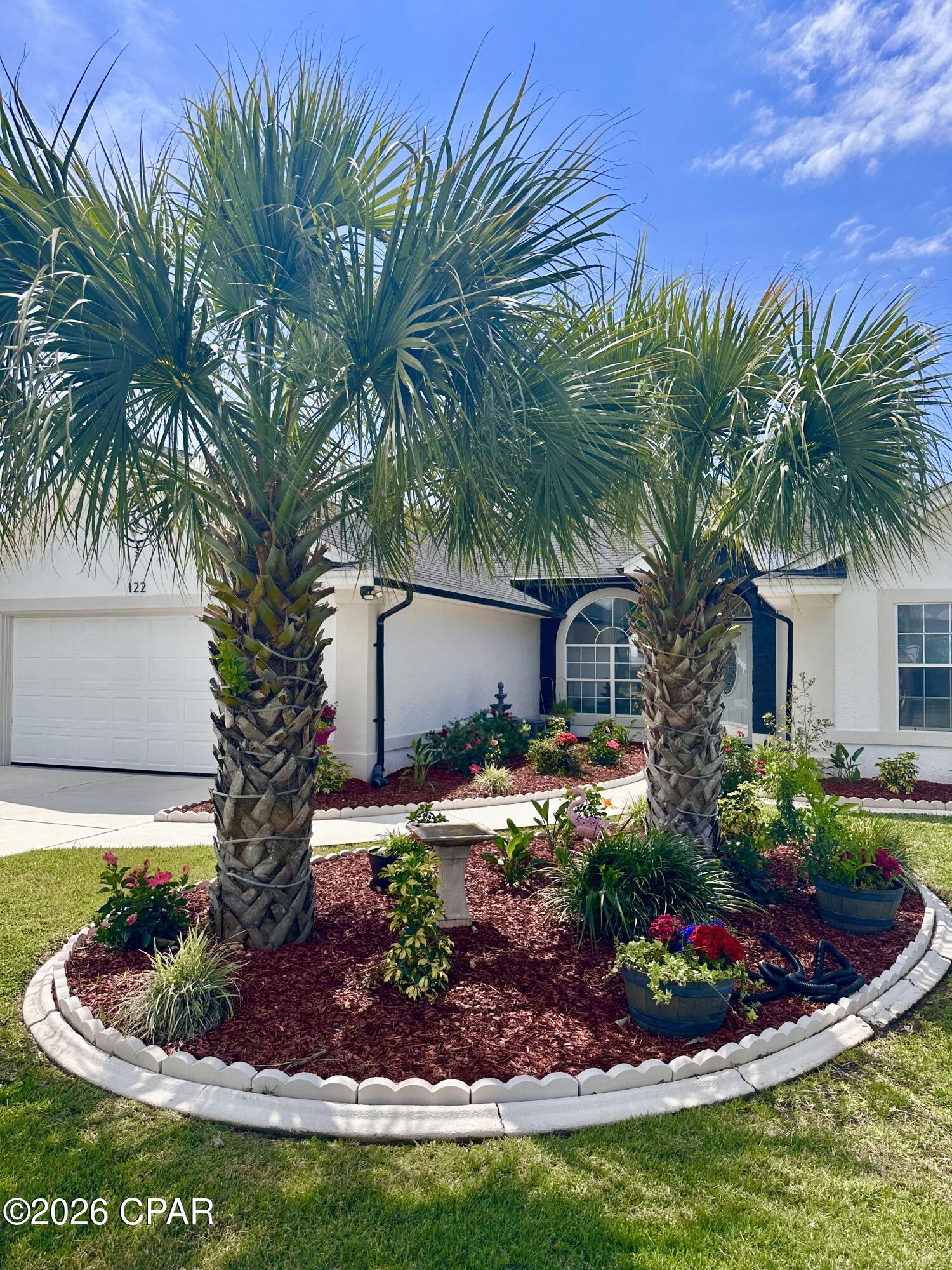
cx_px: 476
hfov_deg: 56.8
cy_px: 635
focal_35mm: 24
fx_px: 880
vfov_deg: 71.6
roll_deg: -0.3
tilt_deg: +2.2
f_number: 1.78
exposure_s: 1/4545
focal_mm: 6.86
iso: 80
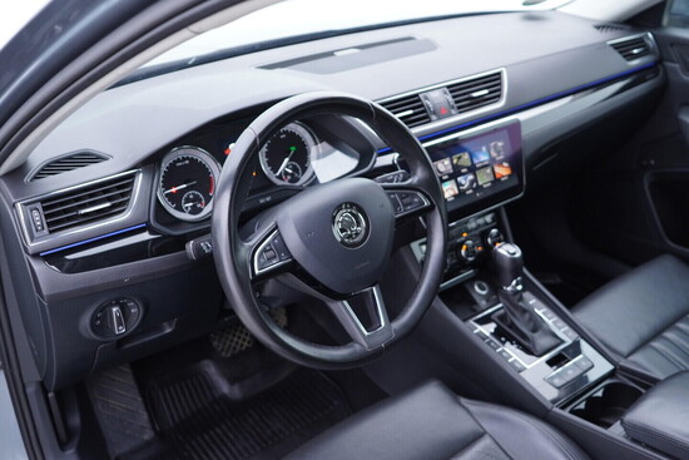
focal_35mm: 36
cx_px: 344
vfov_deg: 36.9
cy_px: 230
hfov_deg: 53.1
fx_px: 689
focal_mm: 24
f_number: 2.8
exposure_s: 1/40
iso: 320
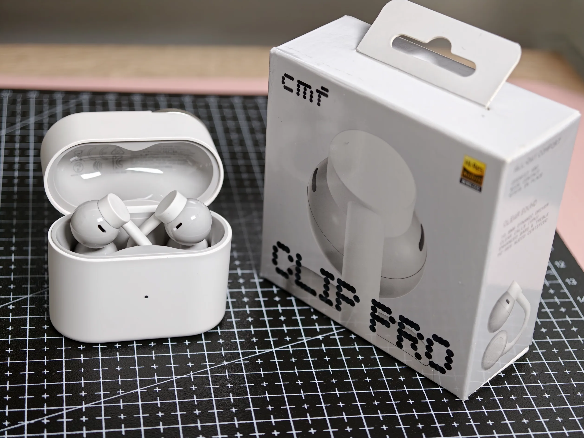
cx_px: 293
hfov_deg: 27.4
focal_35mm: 71
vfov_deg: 20.7
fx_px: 1198
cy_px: 221
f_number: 2.2
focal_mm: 20.1
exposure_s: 1/50
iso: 500
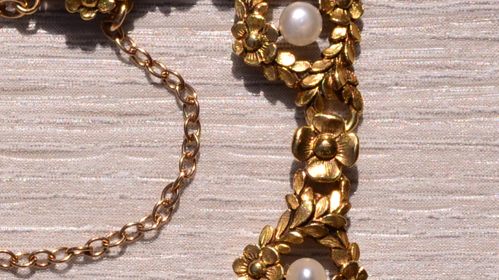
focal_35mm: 404
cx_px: 16
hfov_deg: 5.3
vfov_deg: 3.0
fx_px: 5348
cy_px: 258
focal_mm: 105
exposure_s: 1/125
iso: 100
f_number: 22
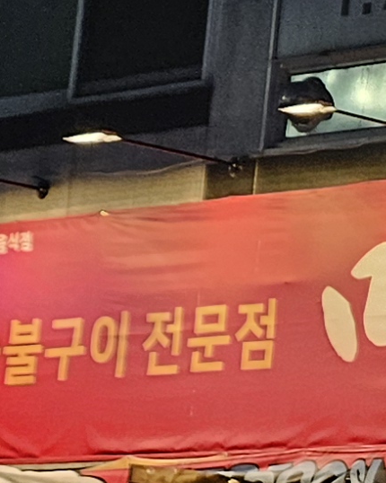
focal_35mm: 167
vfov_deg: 11.5
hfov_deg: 7.5
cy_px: 383
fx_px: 2386
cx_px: 1348
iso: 250
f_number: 1.8
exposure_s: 1/120
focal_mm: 5.4
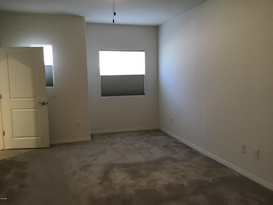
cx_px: 136
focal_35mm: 31
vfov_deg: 45.4
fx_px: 244
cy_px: 102
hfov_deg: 58.4
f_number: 2.4
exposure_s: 1/30
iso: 200
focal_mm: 3.3
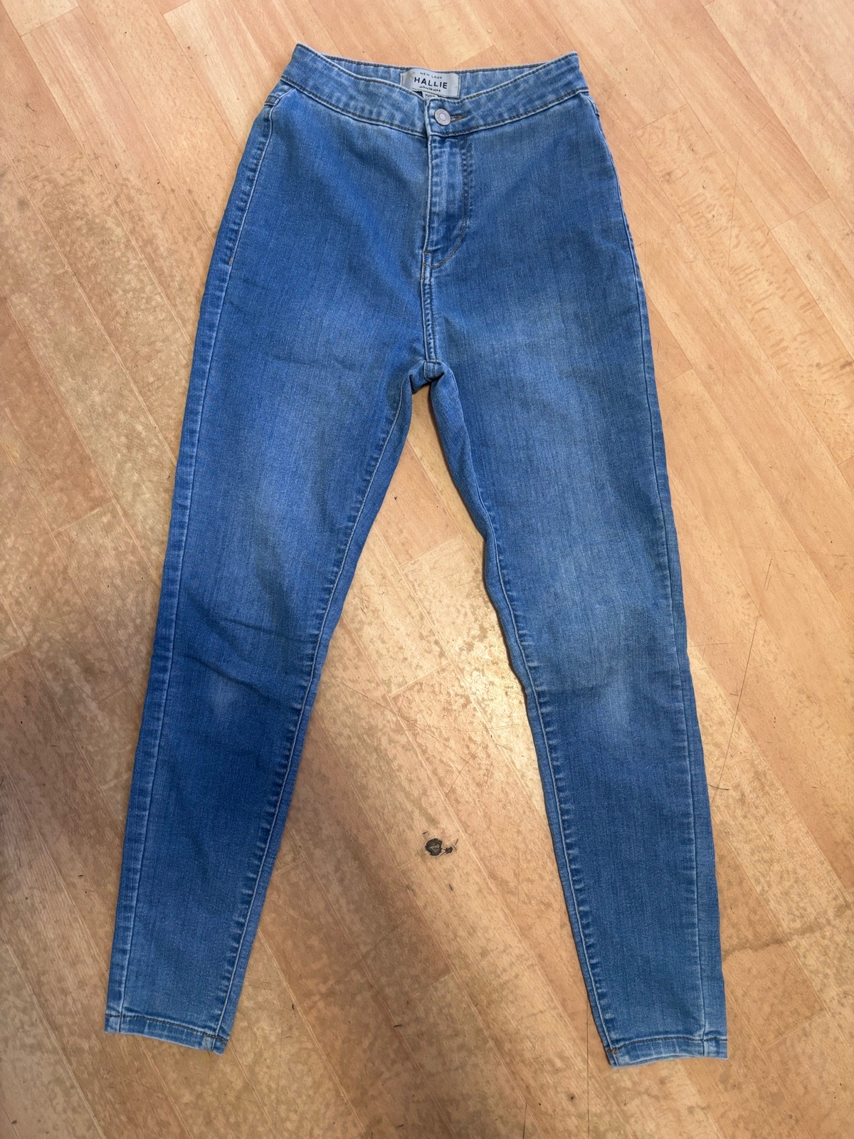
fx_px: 855
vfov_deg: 67.3
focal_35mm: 26
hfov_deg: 53.1
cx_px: 427
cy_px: 570
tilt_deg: -84.5
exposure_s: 1/50
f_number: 1.6
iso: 200
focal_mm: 5.96
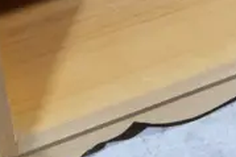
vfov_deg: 6.5
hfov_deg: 11.4
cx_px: 225
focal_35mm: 179
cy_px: -425
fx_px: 1172
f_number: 3.6
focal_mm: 15
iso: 640
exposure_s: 1/60
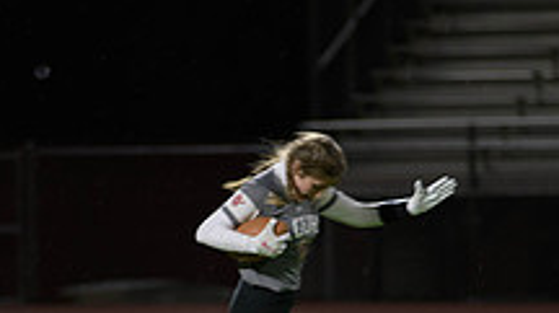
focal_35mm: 563
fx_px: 8337
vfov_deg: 2.2
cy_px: 353
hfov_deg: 3.8
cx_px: 223
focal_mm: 200
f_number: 2.8
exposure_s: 1/200
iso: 900
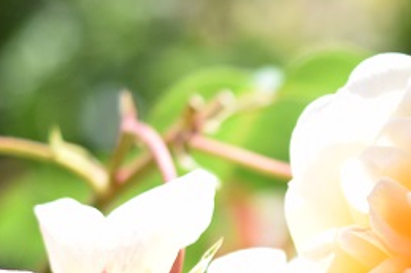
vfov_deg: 8.1
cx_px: 487
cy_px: 351
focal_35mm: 167
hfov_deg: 12.1
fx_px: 1904
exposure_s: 1/4000
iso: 800
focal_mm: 40
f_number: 3
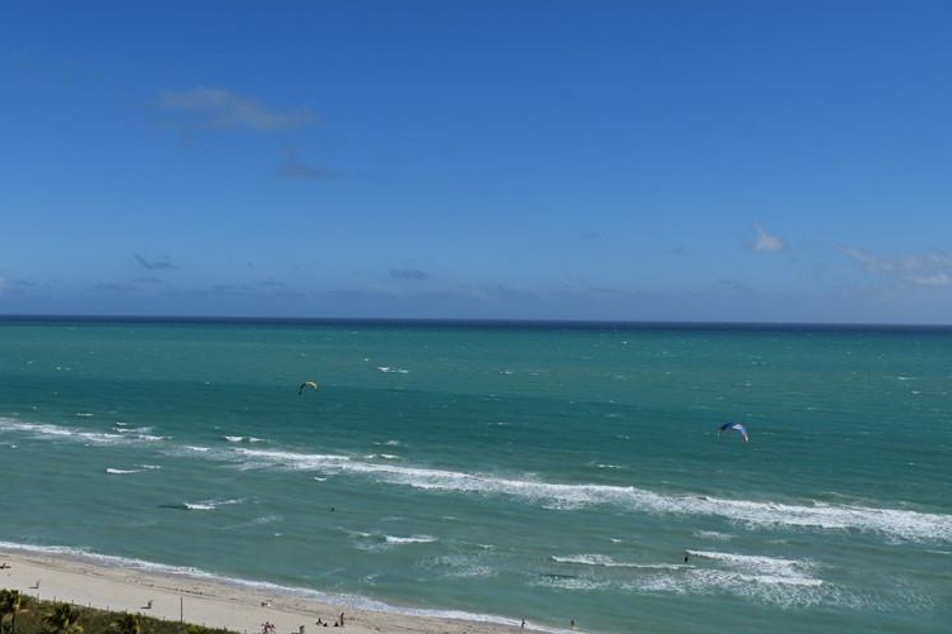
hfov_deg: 48.8
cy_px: 304
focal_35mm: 39
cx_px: 325
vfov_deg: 34.2
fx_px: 1031
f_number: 13
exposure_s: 1/640
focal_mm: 18
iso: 200
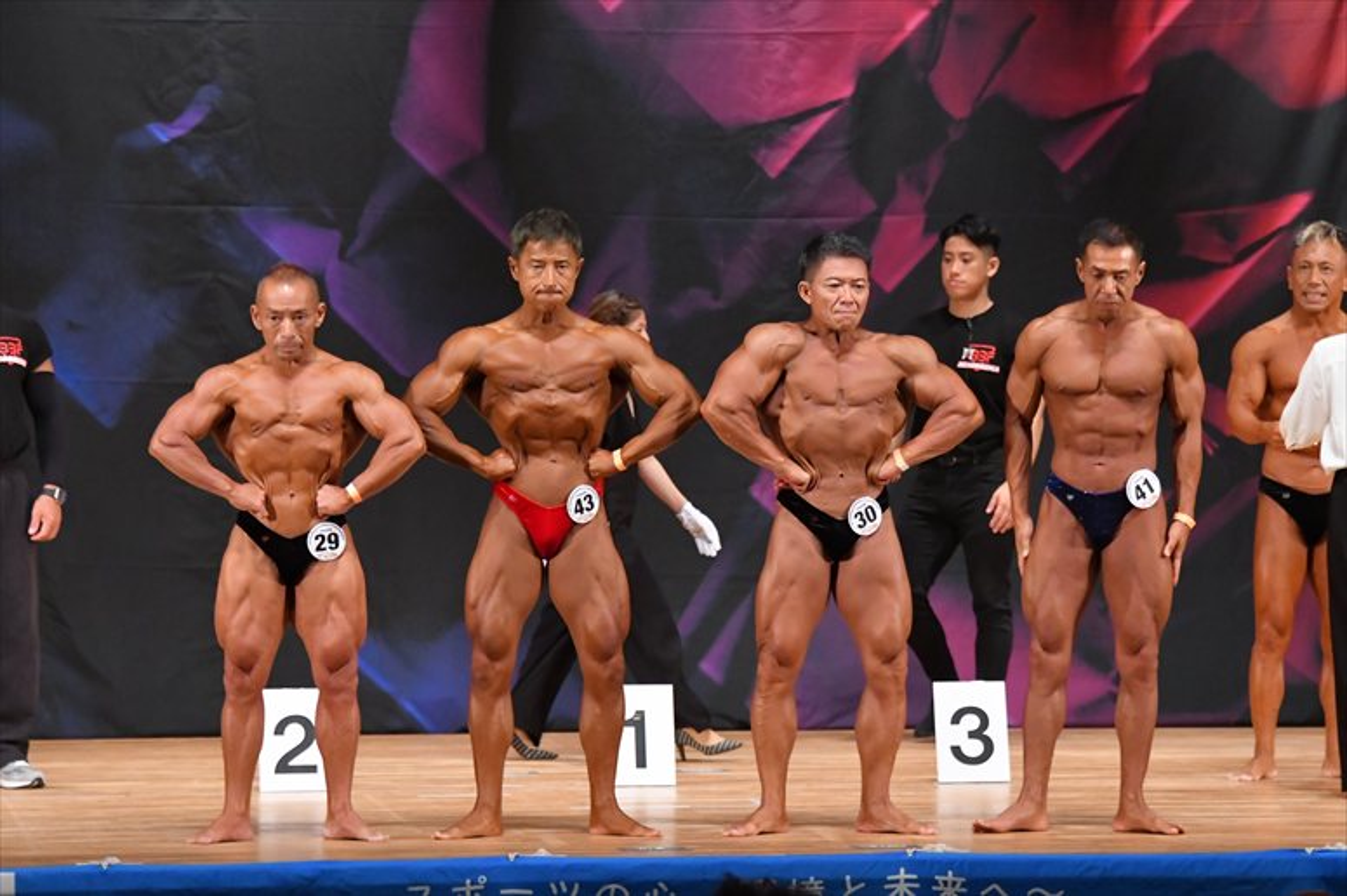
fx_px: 7555
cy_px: 448
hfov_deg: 10.2
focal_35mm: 202
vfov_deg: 6.8
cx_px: 674
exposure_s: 1/400
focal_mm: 135
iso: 5600
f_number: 5.6
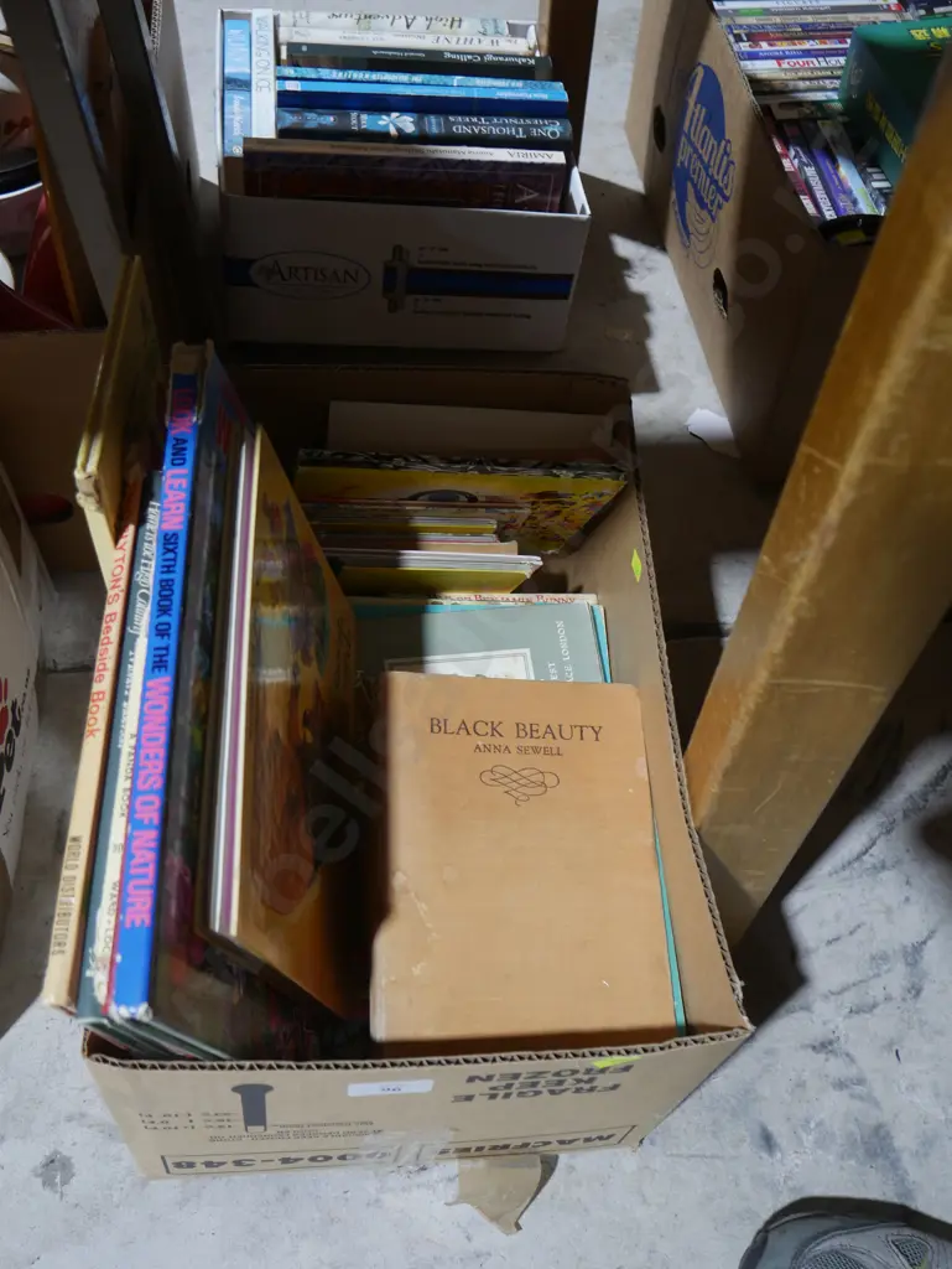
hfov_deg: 39.7
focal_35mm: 36
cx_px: 476
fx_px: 1319
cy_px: 634
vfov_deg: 51.3
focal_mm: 18
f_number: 4
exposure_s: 1/60
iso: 500
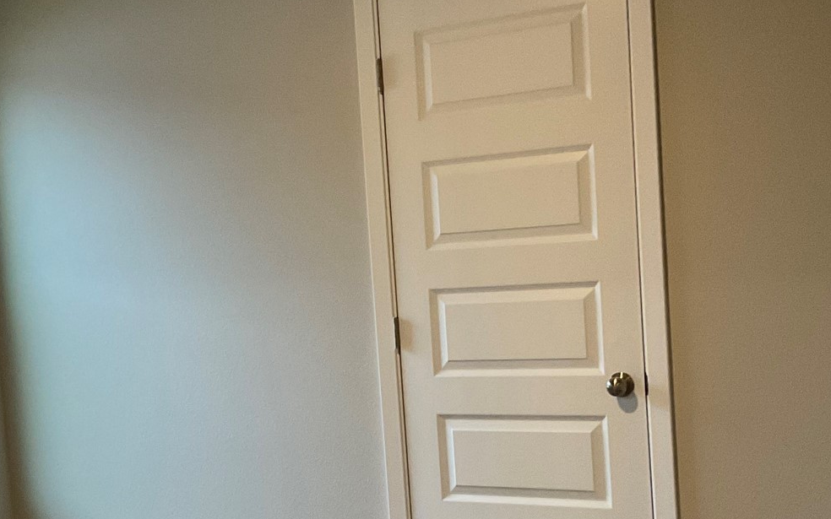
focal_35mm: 60
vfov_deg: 21.5
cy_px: 356
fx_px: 1359
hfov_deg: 33.8
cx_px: 295
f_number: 1.8
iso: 125
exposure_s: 1/60
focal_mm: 3
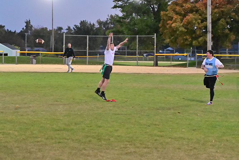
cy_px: 80
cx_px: 120
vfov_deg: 12.6
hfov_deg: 18.8
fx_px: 724
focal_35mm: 109
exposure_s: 1/500
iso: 6400
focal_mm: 73
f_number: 4
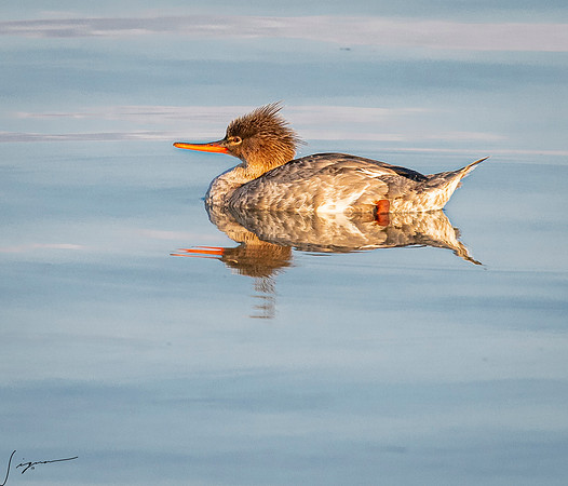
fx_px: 18603
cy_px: -9
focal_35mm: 1077
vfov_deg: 1.5
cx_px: 150
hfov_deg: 1.7
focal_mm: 300
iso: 500
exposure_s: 1/2000
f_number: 5.6
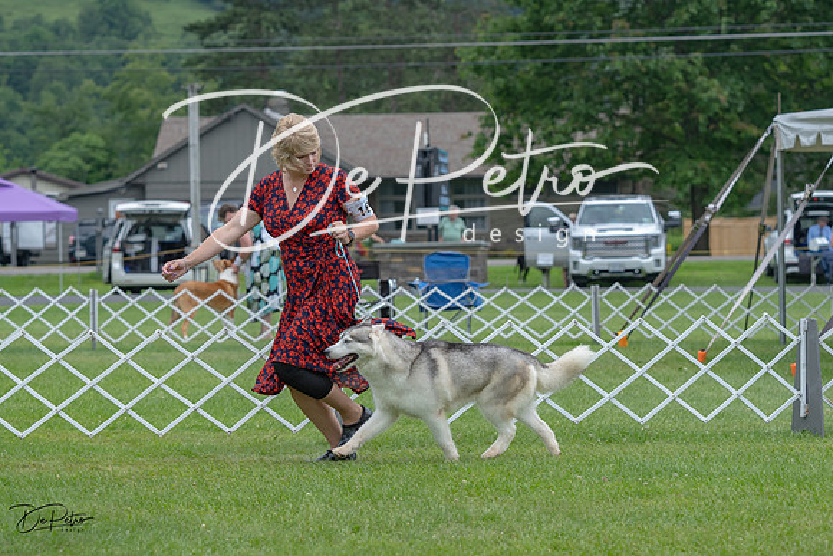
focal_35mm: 150
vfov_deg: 9.2
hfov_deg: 13.7
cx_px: 416
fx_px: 3471
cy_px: 278
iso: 400
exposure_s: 1/1250
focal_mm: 100
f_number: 4.5
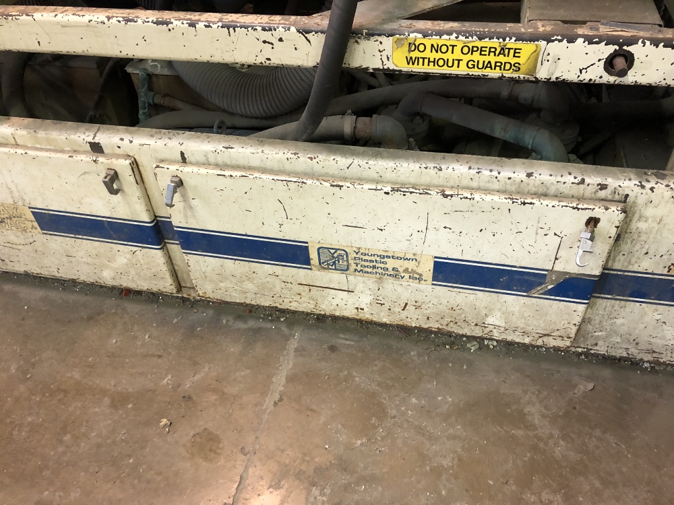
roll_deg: +3.3
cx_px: 337
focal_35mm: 28
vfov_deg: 49.7
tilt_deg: -44.7
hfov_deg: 63.4
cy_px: 252
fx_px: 545
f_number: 1.8
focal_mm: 3.99
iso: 100
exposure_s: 1/15
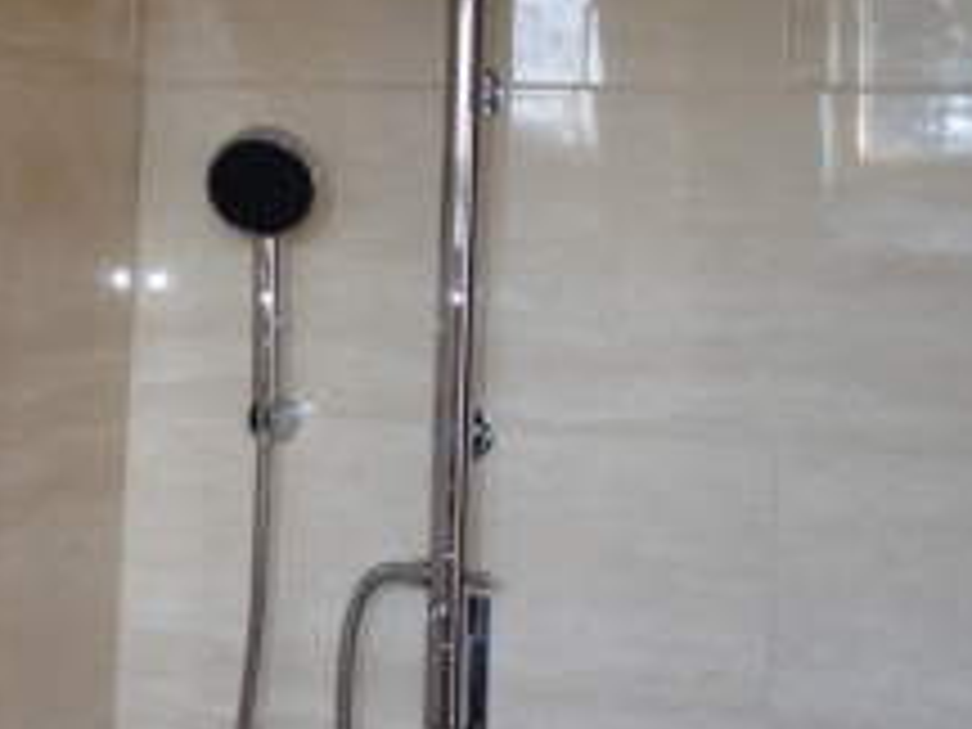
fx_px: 2331
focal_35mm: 83
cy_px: 202
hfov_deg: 23.4
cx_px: 310
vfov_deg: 17.7
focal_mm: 4.28
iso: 64
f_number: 2.4
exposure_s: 1/28
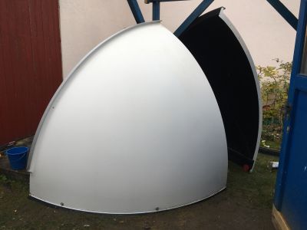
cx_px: 154
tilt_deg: -13.9
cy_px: 115
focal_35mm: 29
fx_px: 257
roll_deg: -1.3
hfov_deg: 61.7
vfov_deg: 48.2
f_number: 2.2
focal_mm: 4.15
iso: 25
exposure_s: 1/289
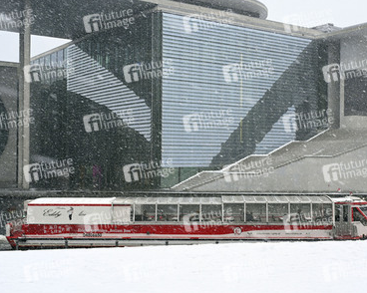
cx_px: 222
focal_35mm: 46
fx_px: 499
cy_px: 146
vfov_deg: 32.7
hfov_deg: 40.2
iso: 1600
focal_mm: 40
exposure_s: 1/250
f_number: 10
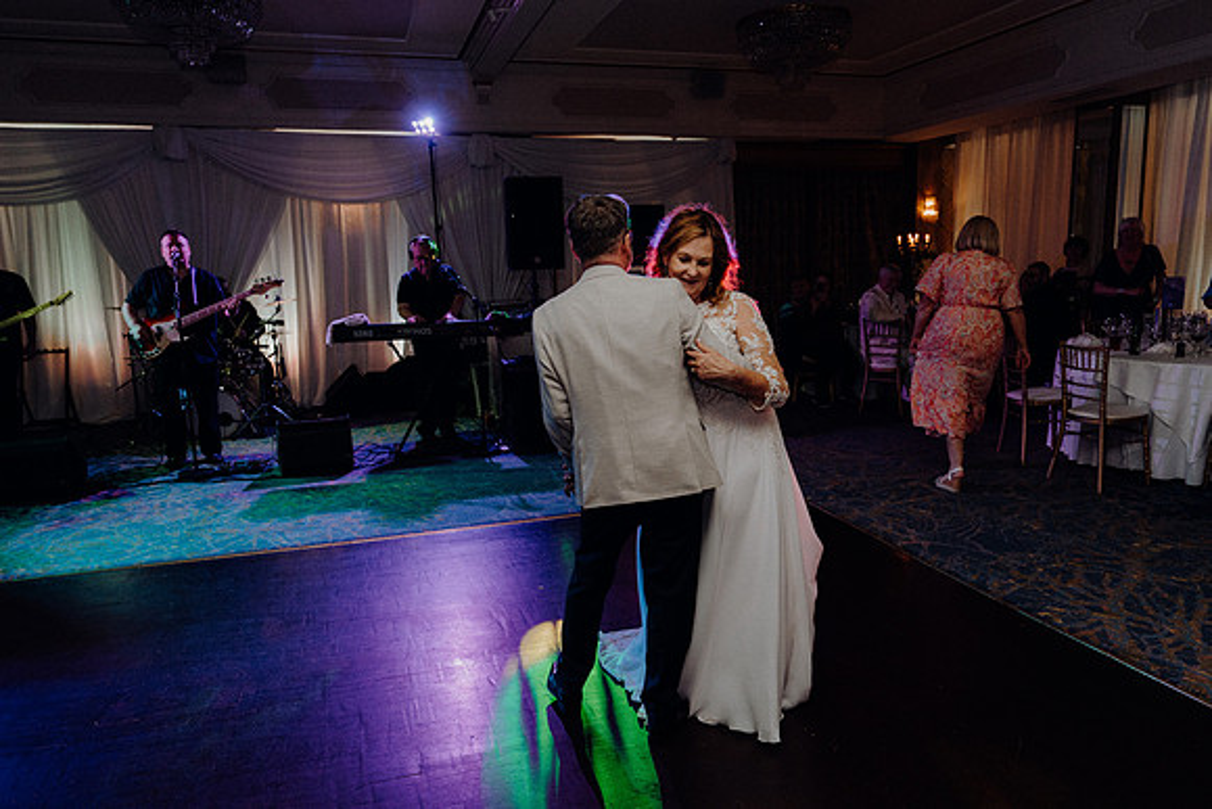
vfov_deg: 53.2
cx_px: 606
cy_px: 404
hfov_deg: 73.7
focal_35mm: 24
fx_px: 808
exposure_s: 1/200
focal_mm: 24
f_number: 3.5
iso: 2500
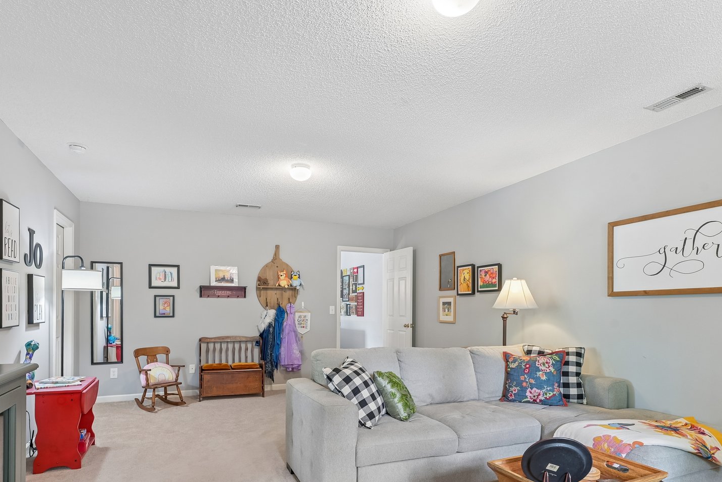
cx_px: 347
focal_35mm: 20
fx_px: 401
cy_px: 331
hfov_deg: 83.9
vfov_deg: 60.1
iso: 200
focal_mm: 14
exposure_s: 1/2
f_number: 9
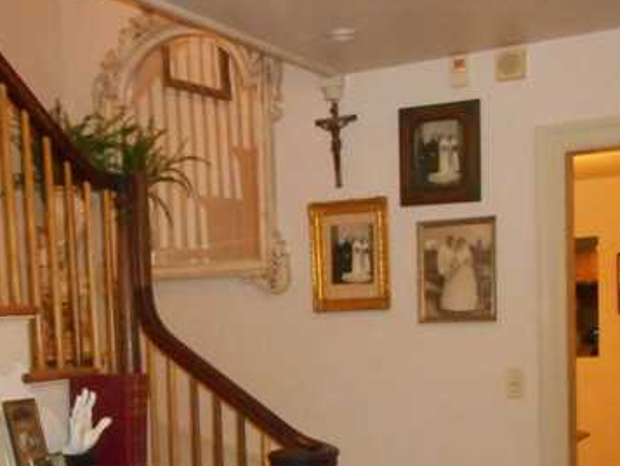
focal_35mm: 56
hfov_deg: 34.2
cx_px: 243
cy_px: 428
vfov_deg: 25.2
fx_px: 1003
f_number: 3.7
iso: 640
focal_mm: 4.5
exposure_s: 1/25
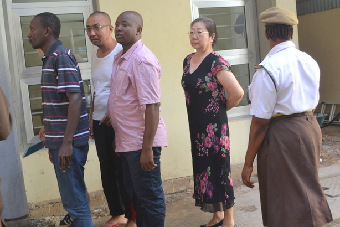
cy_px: 105
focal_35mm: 43
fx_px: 406
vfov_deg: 31.2
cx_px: 175
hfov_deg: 45.4
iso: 400
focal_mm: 22
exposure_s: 1/100
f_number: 5
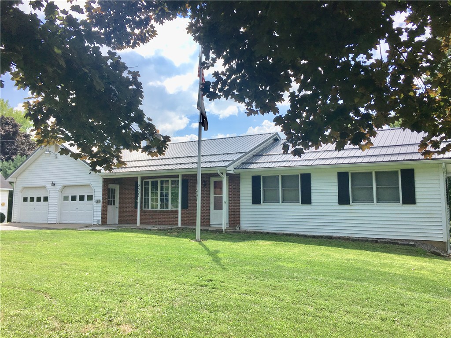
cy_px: 169
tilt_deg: +6.6
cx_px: 226
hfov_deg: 61.7
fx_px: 378
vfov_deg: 48.2
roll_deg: -0.1
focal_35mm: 29
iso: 25
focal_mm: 4.15
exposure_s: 1/1832
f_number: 2.2
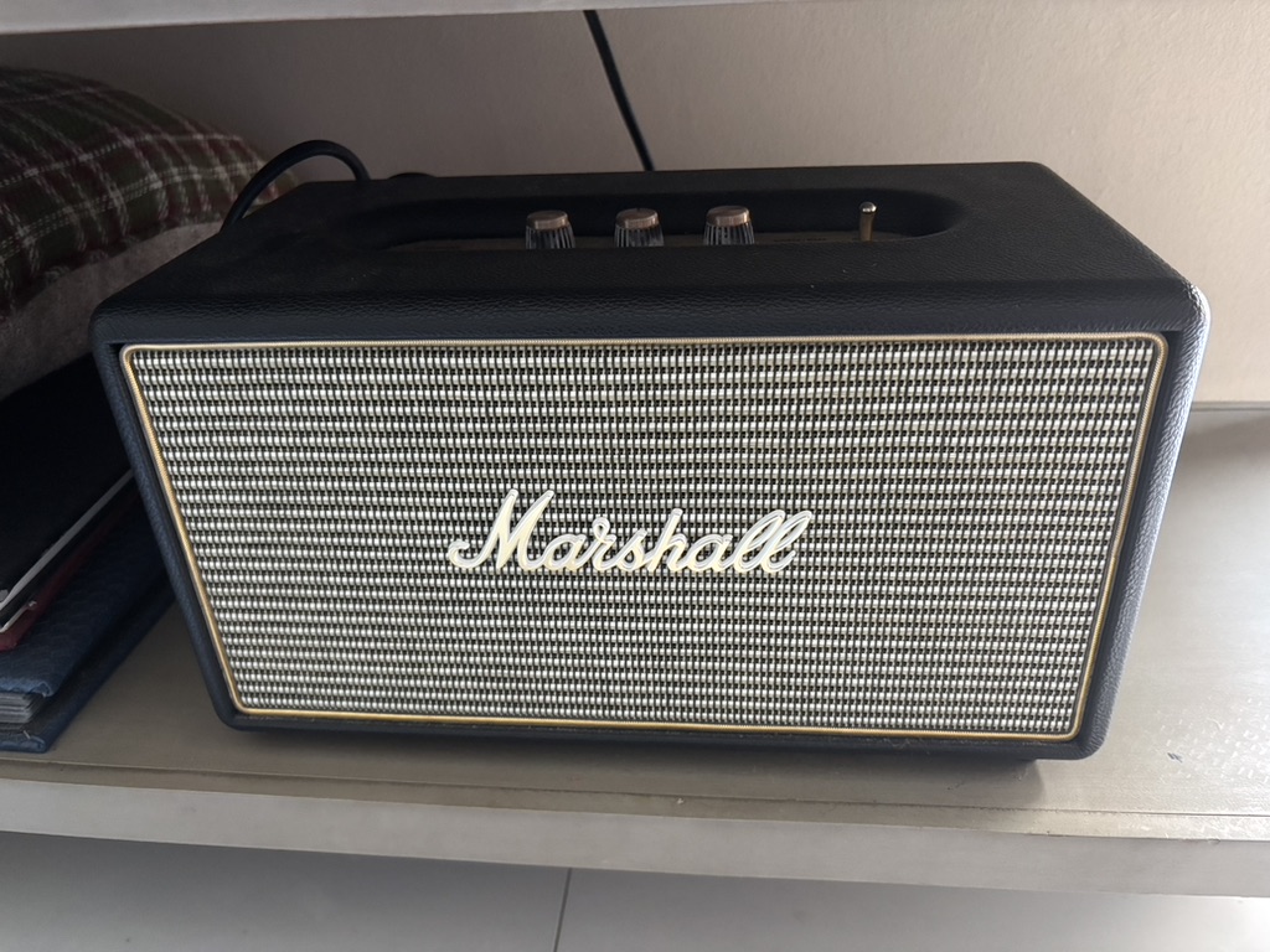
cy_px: 476
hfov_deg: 67.3
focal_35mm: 26
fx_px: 954
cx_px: 635
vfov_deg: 53.1
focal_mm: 5.96
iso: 640
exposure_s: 1/37
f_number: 1.6
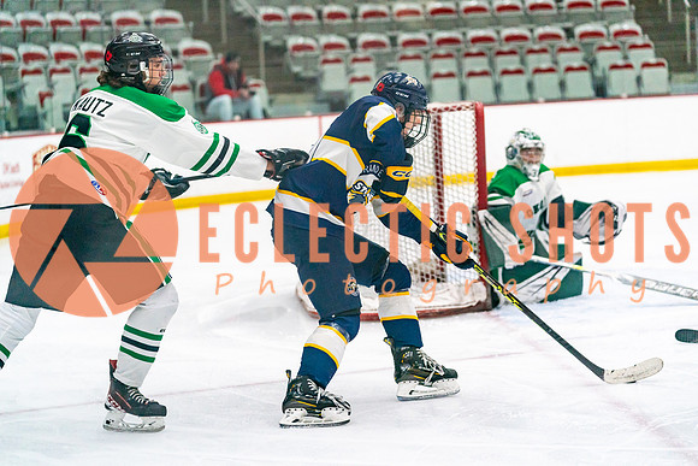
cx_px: 349
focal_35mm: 97
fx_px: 1881
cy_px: 233
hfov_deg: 21.0
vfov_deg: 14.1
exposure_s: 1/1600
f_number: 2.8
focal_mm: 97
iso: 4000
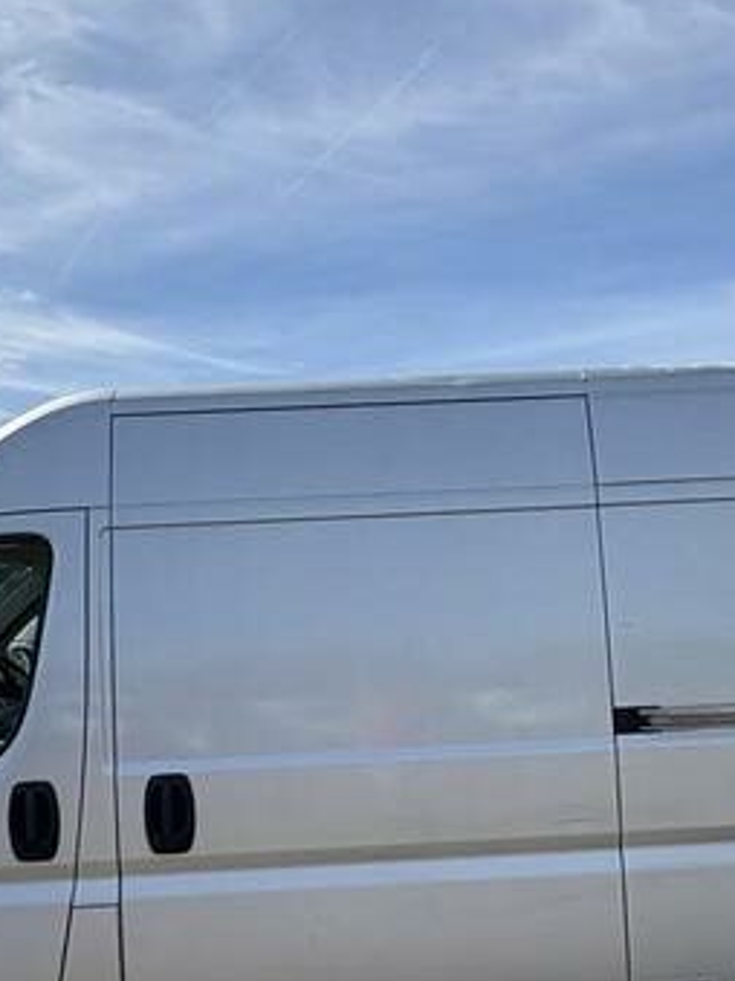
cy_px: 567
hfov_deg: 38.6
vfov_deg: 50.0
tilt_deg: +11.9
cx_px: 396
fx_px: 1048
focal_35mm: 37
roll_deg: -0.9
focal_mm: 2.22
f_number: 2.2
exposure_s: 1/1976
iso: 50
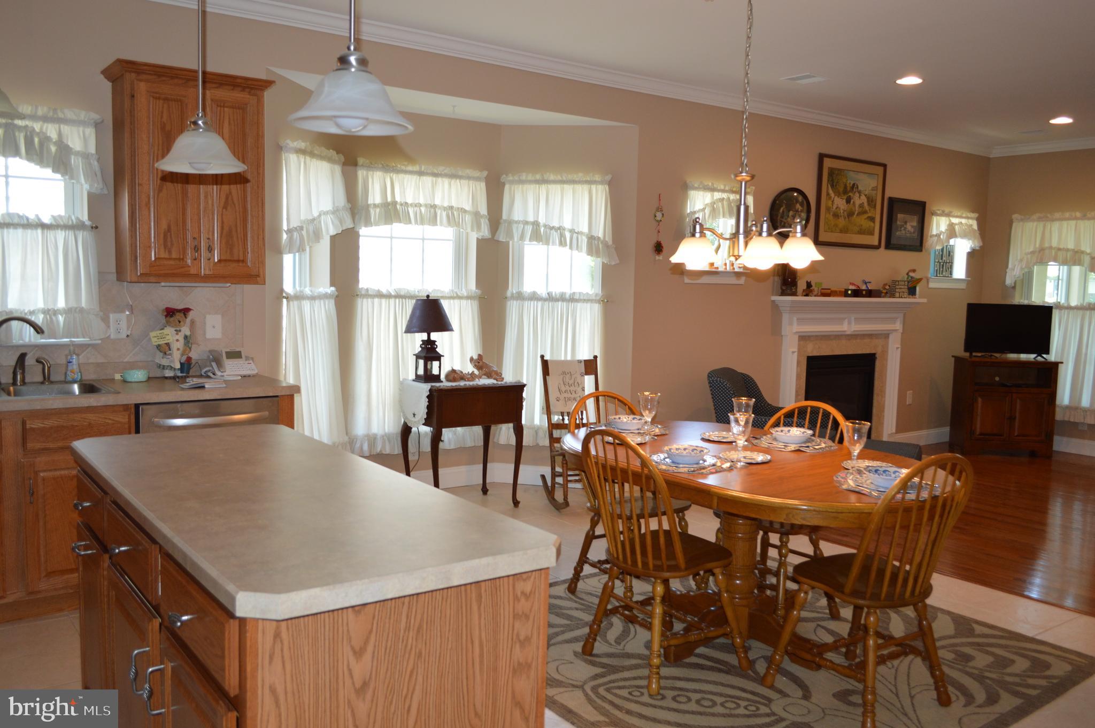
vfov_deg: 43.5
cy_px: 364
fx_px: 912
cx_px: 548
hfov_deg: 62.0
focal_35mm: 30
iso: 400
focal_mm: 20
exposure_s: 1/80
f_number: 4
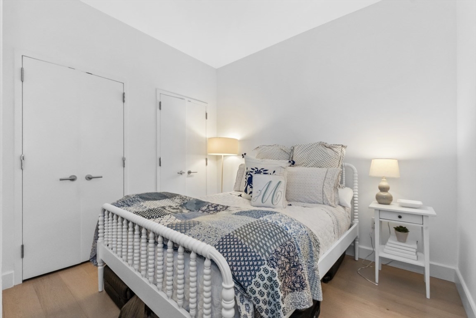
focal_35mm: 15
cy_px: 159
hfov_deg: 100.4
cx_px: 238
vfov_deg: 77.3
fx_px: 198
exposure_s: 1/60
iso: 1250
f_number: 8
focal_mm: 10
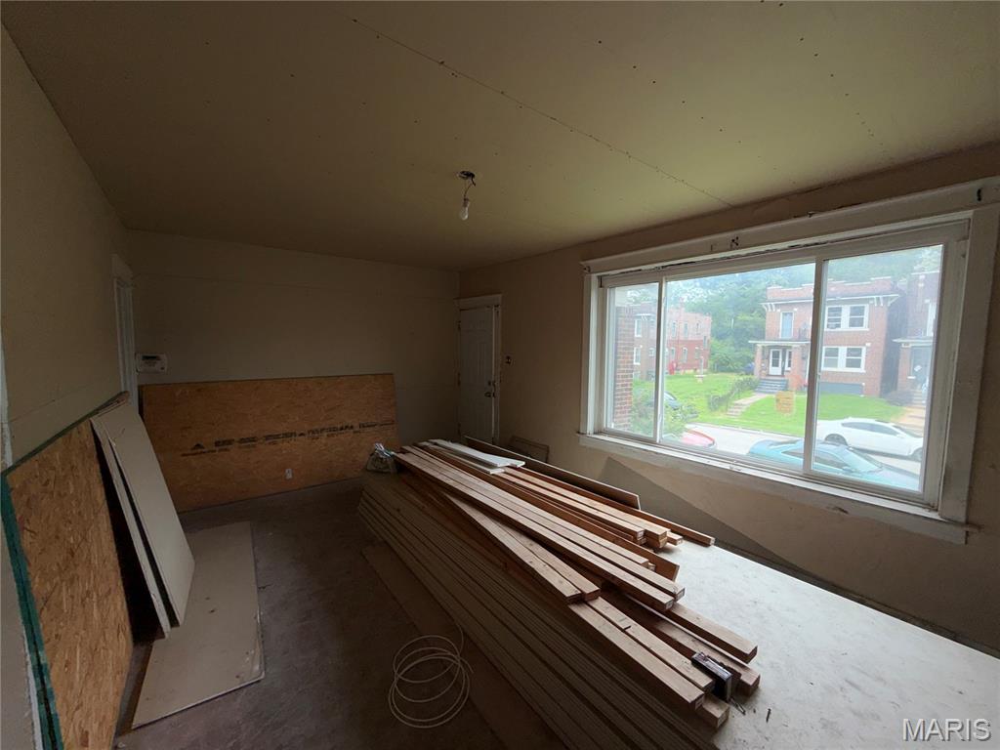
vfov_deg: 85.7
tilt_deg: -5.0
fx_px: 404
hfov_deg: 102.1
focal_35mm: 14
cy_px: 375
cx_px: 500
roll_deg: -0.7
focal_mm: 2.22
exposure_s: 1/151
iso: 16
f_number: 2.2
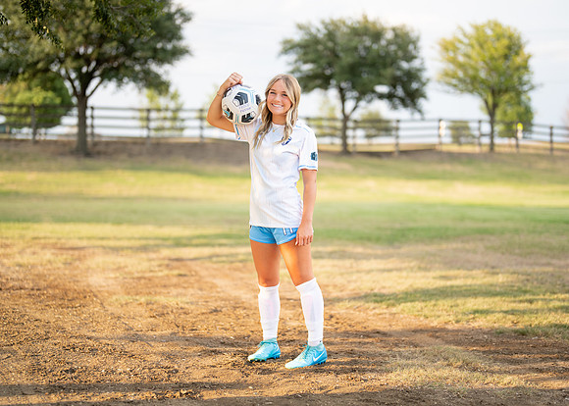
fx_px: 942
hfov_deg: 33.6
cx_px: 285
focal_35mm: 58
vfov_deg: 24.3
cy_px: 217
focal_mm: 50
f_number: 1.2
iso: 100
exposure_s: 1/1600
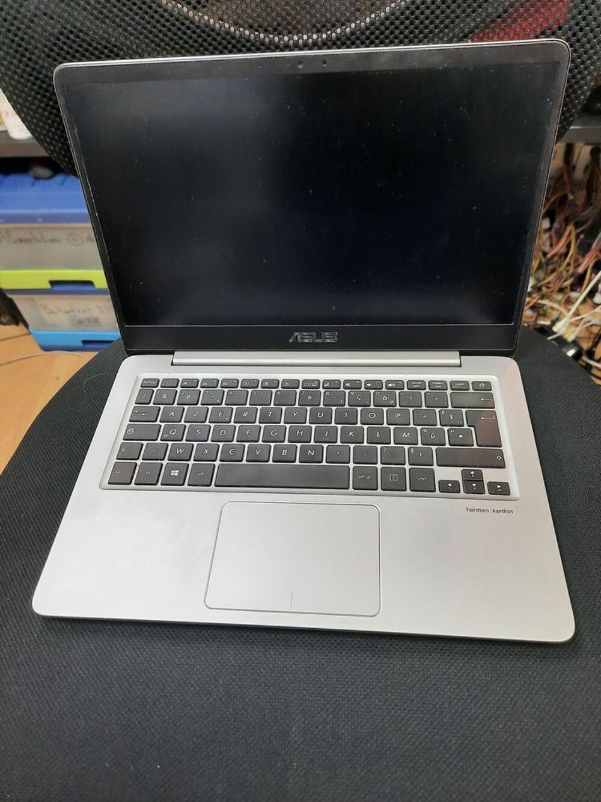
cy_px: 401
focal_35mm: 25
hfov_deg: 54.9
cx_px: 300
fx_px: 579
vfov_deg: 69.4
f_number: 2
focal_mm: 4.6
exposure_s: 1/50
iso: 160
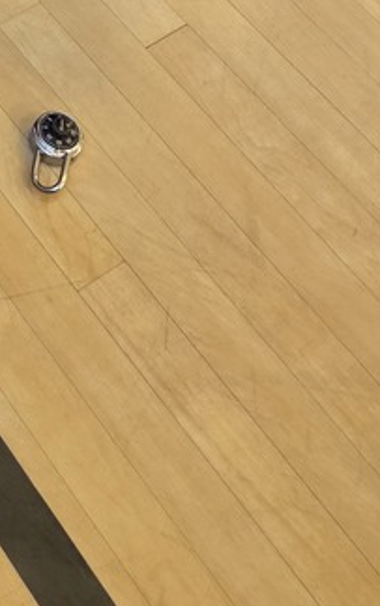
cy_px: -243
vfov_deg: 22.9
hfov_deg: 14.7
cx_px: -322
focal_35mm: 77
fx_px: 1274
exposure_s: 1/120
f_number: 1.8
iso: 400
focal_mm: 5.4
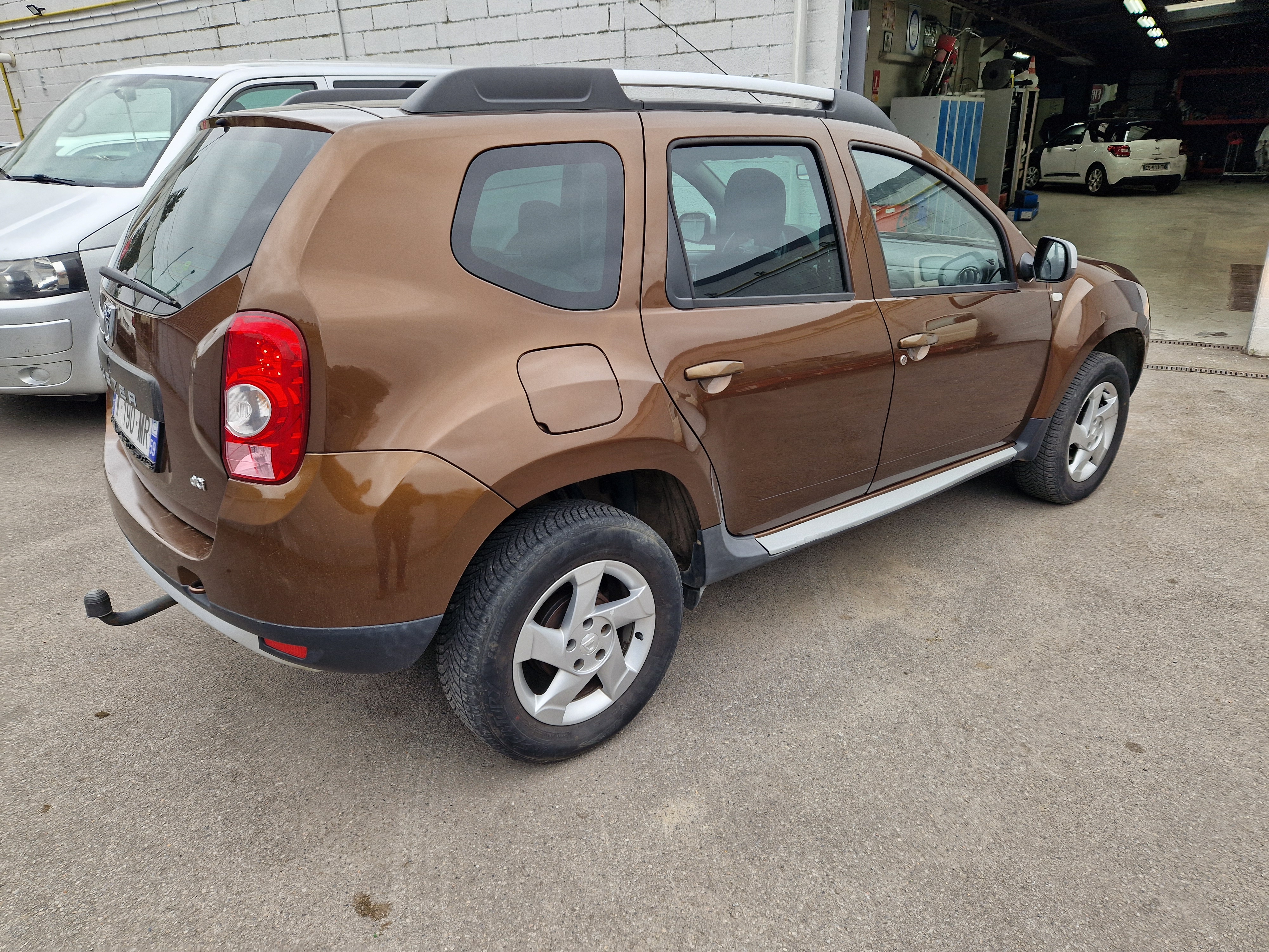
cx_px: 634
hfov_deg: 73.9
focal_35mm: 23
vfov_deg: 58.9
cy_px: 476
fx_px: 843
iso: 50
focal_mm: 5.4
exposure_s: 1/180
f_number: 1.8
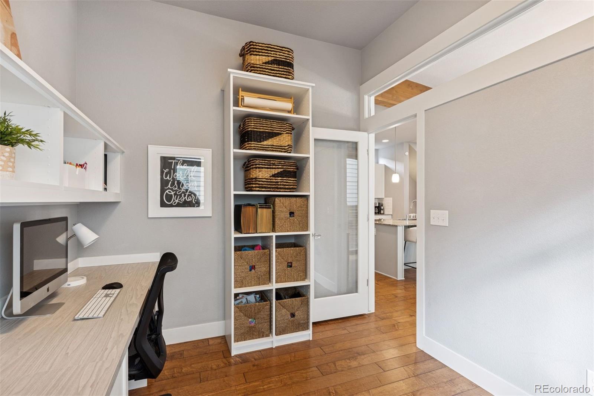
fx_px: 280
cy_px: 198
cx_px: 297
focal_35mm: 17
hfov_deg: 93.3
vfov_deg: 70.4
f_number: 9
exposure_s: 1/5
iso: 400
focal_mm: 17
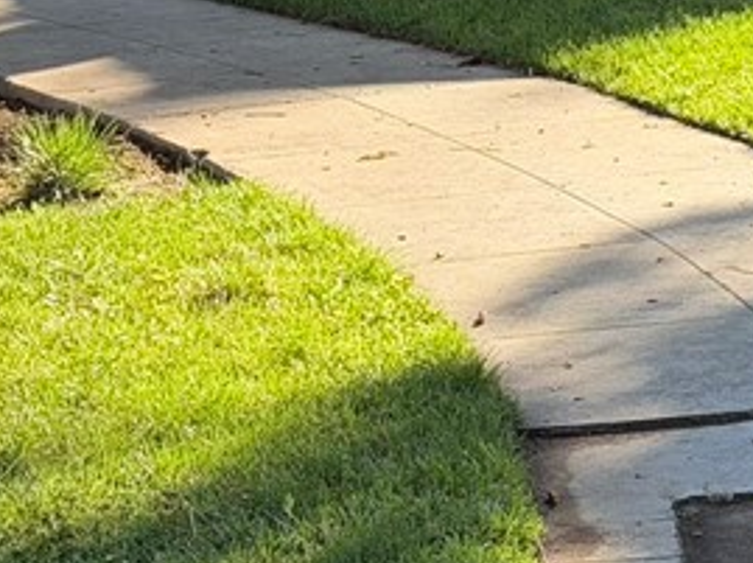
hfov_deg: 10.7
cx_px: 792
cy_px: -272
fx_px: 3975
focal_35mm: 183
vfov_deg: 7.9
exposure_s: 1/527
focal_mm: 6.76
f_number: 1.78
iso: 80
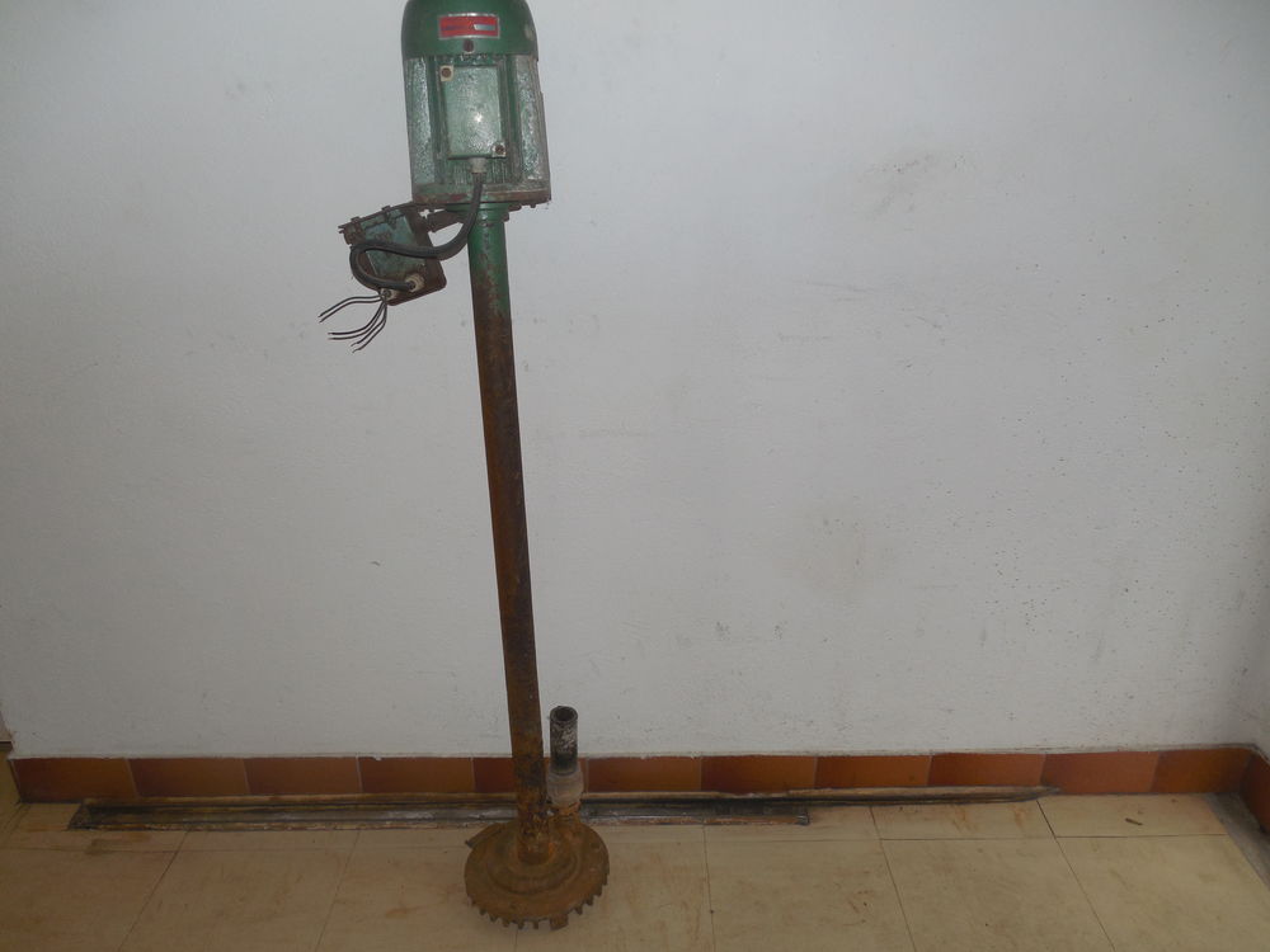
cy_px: 476
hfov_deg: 69.4
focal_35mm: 25
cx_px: 635
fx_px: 917
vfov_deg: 54.9
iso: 125
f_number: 3.3
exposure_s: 1/25
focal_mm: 4.5
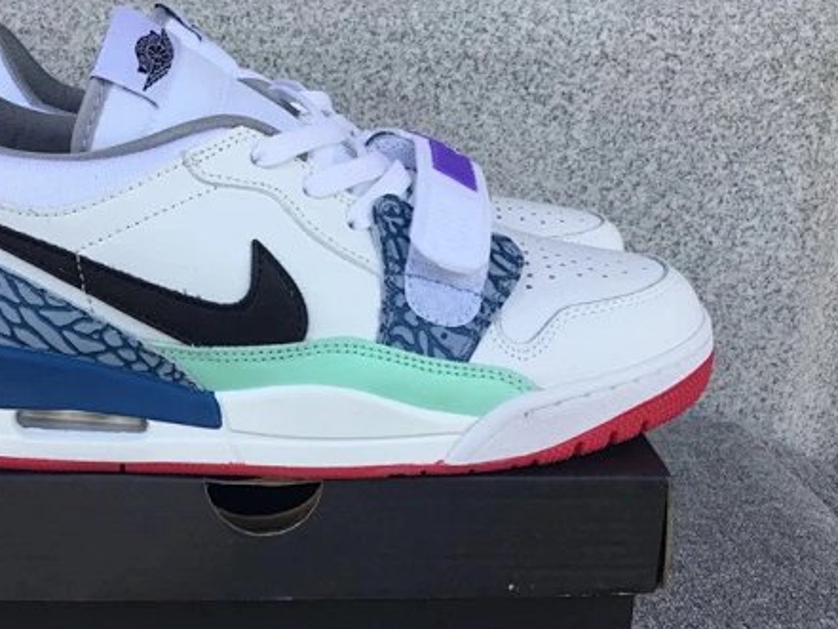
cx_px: 277
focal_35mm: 45
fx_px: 1090
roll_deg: +0.4
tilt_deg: -21.0
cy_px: 384
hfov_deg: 41.5
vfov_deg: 32.1
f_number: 2.4
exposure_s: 1/277
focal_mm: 3.3
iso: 25
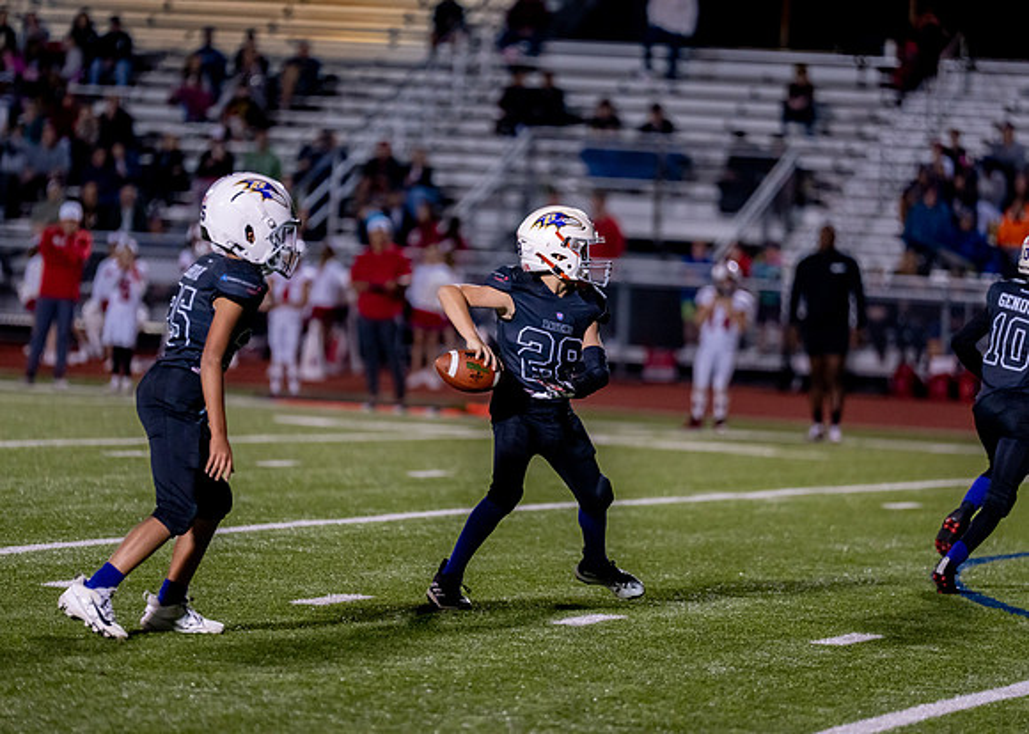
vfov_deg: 7.1
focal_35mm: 203
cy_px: 367
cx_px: 514
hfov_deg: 9.9
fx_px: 5939
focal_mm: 194
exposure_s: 1/1000
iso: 2500
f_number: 2.8
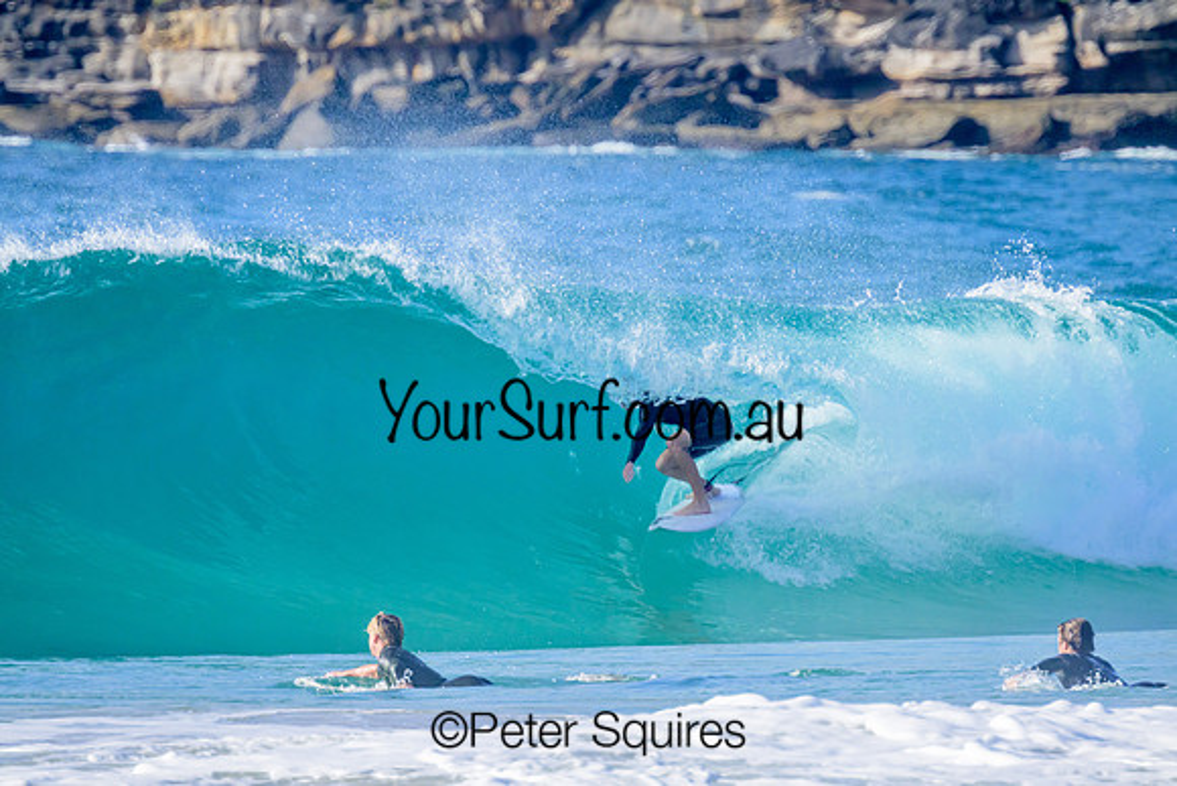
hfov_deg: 2.5
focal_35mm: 832
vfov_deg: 1.7
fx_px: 27210
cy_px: 387
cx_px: 597
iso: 1600
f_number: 11
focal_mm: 800
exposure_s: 1/2000
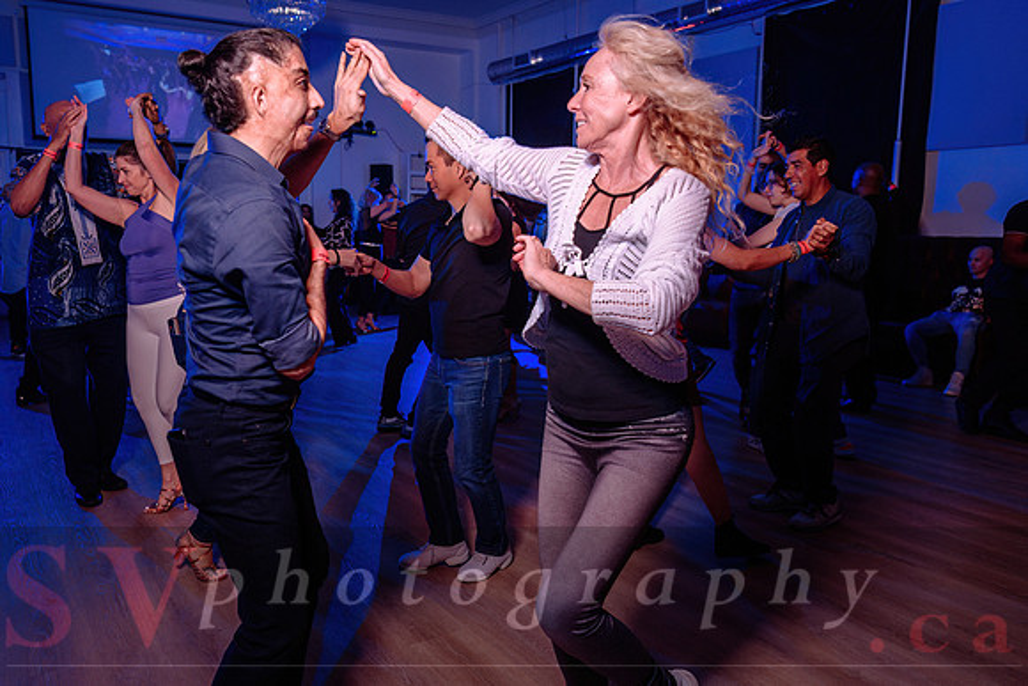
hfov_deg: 65.4
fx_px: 795
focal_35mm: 28
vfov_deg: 46.7
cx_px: 432
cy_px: 343
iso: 800
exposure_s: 1/100
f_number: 3.2
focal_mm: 24
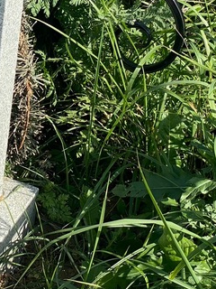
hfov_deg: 11.1
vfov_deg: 15.0
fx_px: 1082
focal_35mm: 130
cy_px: 30
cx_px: -76
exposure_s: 1/727
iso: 20
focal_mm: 6
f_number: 2
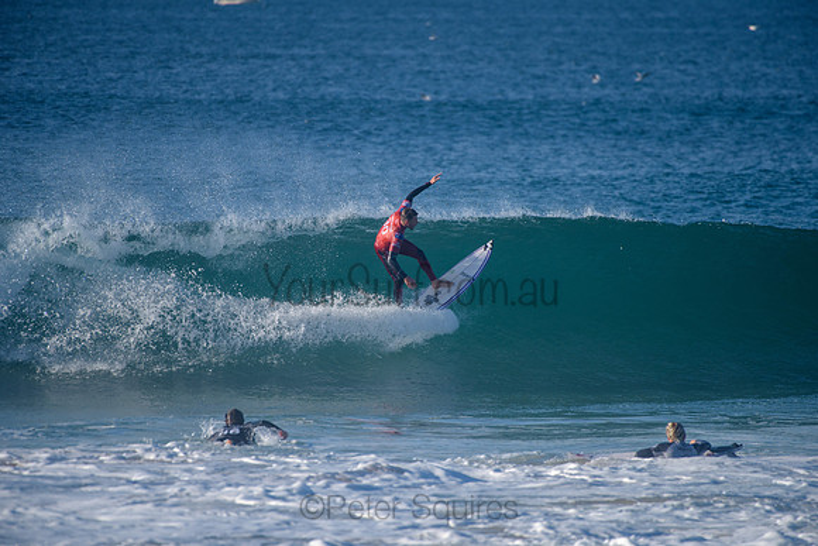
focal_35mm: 517
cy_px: 273
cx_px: 409
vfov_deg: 2.7
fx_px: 11758
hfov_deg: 4.0
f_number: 5.6
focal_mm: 500
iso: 320
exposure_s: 1/2000
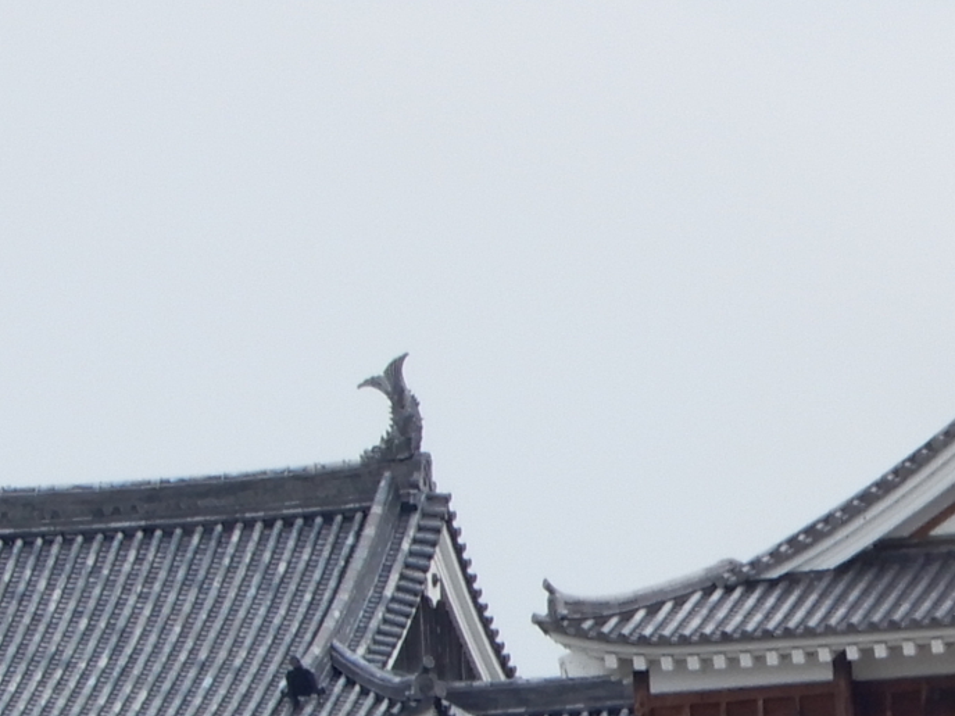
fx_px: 20526
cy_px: 698
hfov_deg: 2.7
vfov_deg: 2.0
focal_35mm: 744
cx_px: 919
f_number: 5.6
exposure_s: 1/320
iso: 80
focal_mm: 35.7
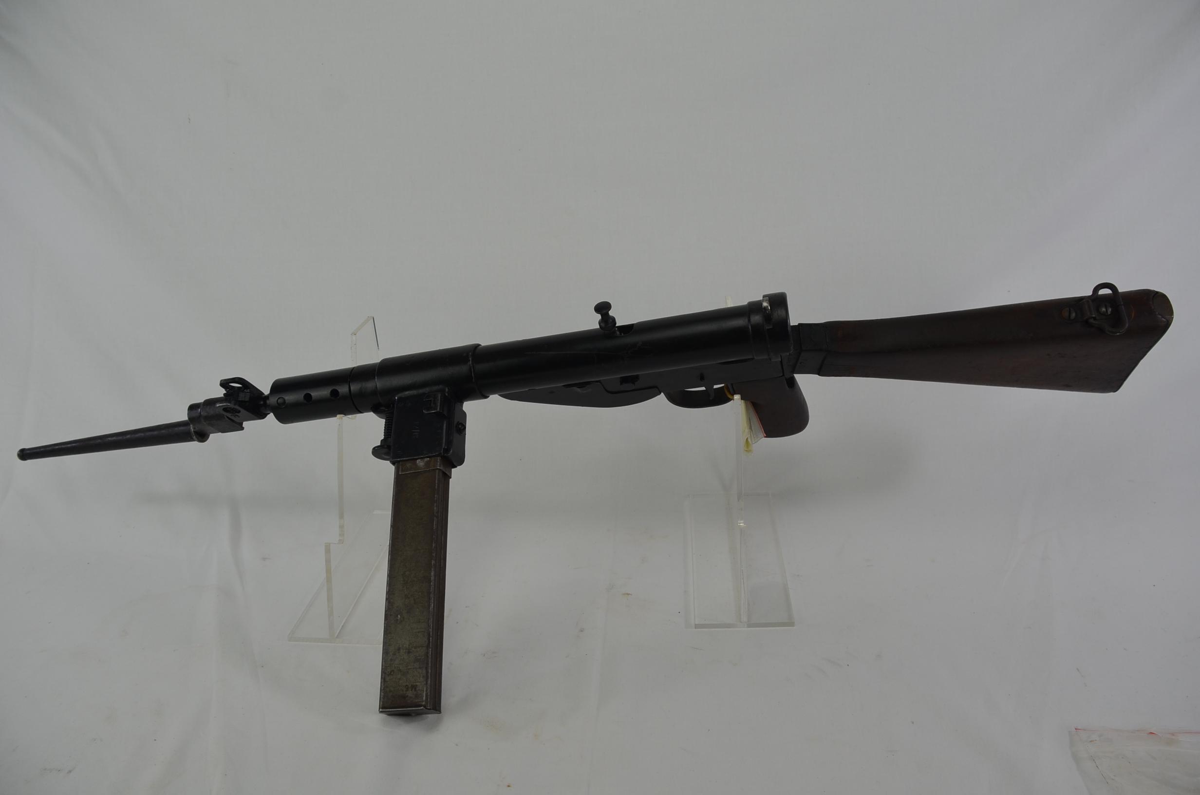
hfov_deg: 67.5
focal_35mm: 27
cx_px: 600
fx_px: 898
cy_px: 398
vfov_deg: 47.7
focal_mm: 18
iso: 200
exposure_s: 1/125
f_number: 5.6
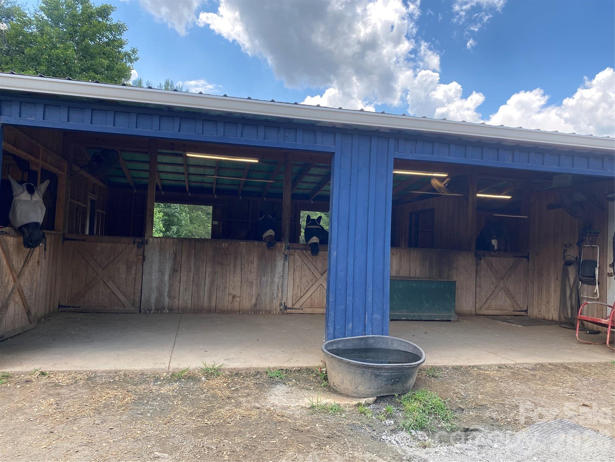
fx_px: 462
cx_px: 308
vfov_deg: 53.1
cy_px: 231
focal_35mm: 26
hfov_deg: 67.3
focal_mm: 4.25
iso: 32
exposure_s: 1/560
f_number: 1.8
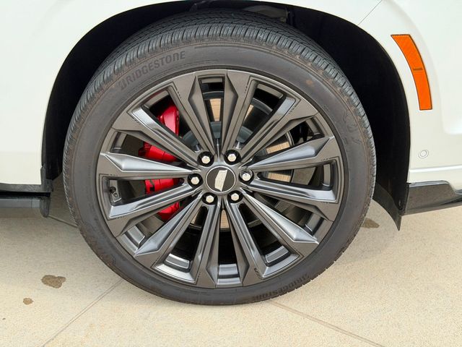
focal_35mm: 48
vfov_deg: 30.3
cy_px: 174
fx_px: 641
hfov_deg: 39.7
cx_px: 231
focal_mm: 6.76
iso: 80
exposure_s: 1/975
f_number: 1.78
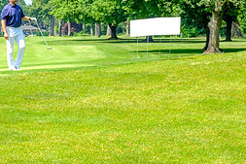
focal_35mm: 174
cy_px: 57
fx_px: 1190
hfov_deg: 11.7
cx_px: 1
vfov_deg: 7.9
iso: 200
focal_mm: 50.5
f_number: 7.1
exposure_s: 1/320
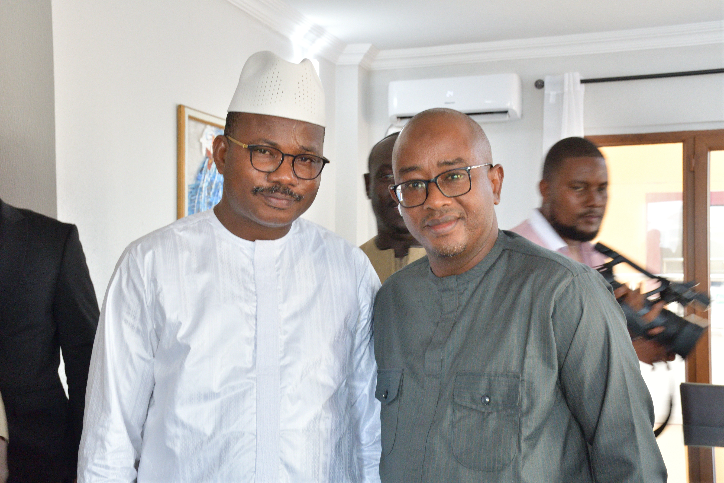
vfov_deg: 29.9
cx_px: 362
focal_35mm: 45
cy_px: 242
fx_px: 905
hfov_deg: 43.6
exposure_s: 1/40
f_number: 7.1
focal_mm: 30
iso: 1000
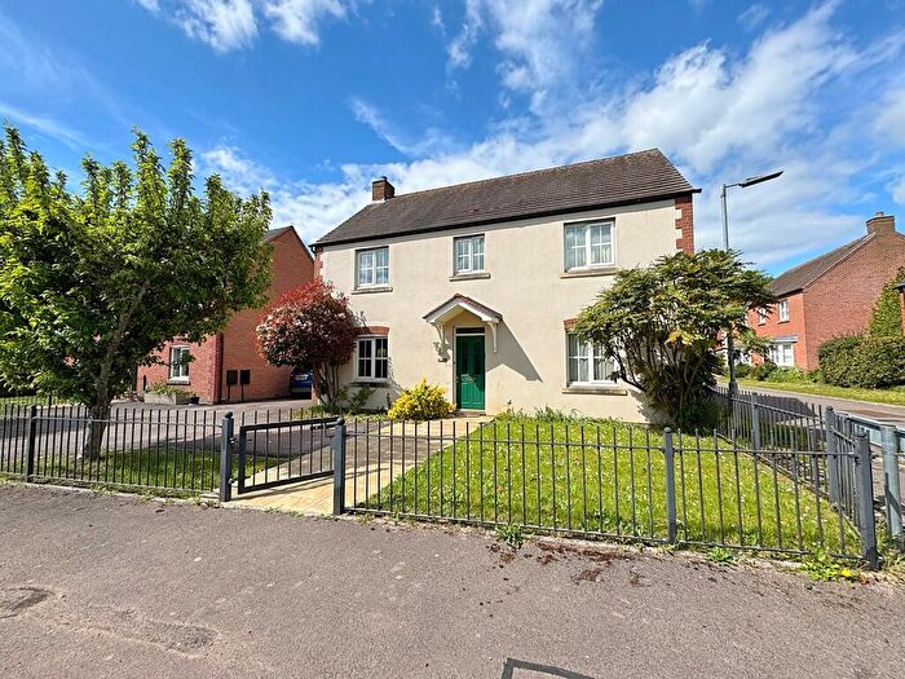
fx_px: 366
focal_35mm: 14
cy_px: 340
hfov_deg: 102.1
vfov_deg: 85.7
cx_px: 452
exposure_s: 1/2494
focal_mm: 2.22
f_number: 2.2
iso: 50
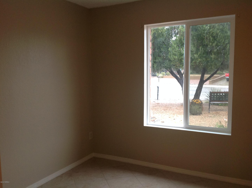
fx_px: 254
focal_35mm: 35
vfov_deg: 40.6
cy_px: 94
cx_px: 126
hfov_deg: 52.7
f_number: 2.4
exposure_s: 1/15
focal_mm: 4.28
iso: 125
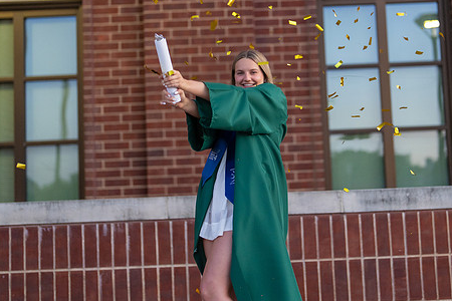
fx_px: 979
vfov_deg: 17.4
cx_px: 240
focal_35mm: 78
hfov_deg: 26.0
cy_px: 73
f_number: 1.2
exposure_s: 1/1000
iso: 1250
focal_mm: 50
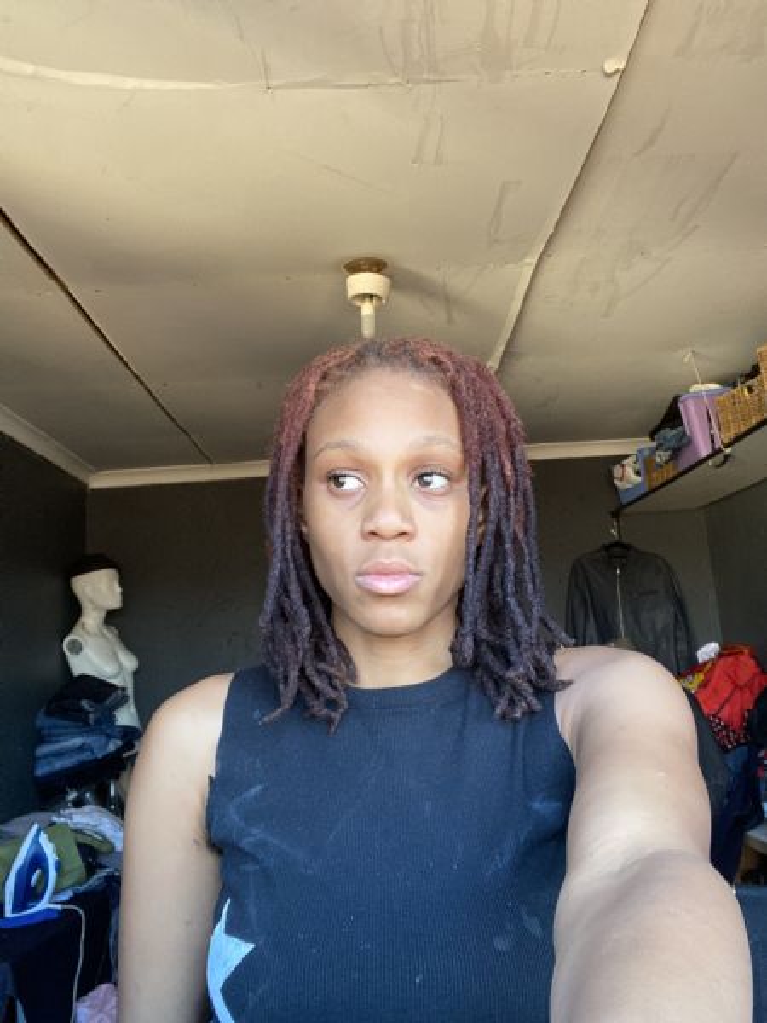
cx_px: 384
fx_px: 886
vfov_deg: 60.0
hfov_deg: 46.8
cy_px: 512
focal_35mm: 30
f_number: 2.2
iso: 125
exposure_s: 1/60
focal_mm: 2.71
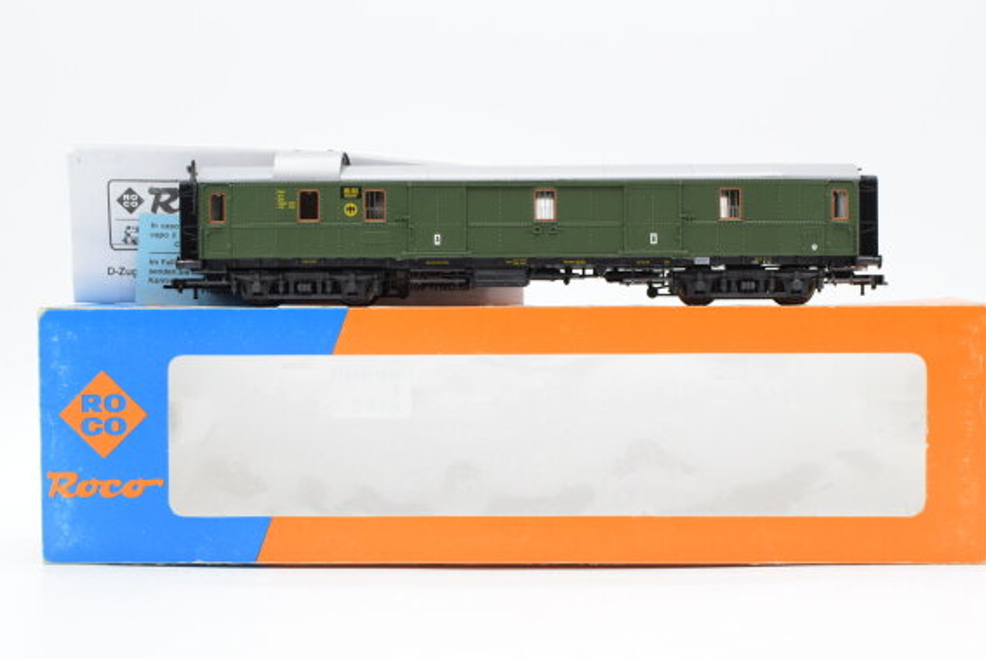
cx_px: 497
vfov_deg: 24.4
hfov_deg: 35.9
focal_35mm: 56
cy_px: 328
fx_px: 1522
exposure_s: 1/125
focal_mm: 35
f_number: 8
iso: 320
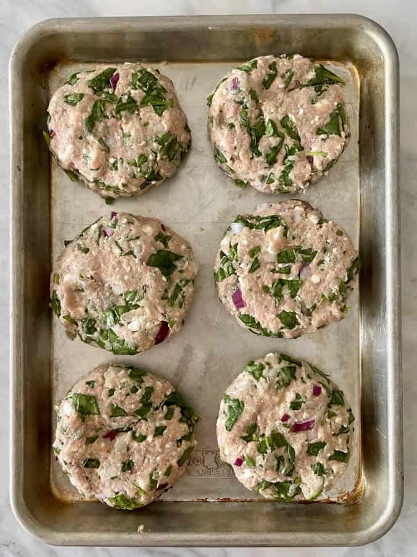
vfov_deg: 67.3
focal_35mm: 26
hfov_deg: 53.0
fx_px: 418
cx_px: 208
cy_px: 278
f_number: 1.6
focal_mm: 4.2
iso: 64
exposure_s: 1/121
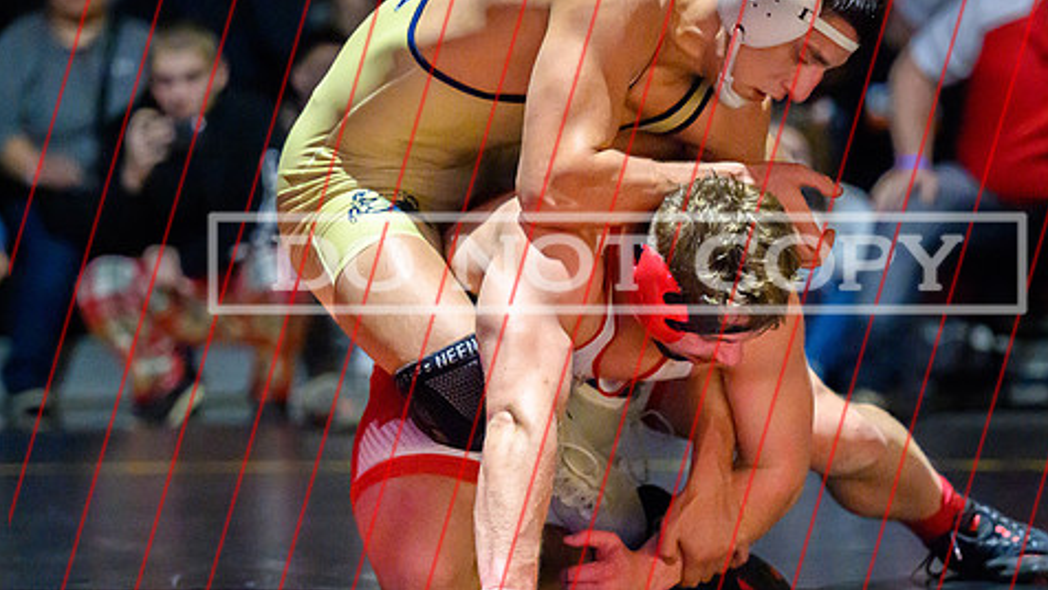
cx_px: 598
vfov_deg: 5.4
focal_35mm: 226
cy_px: 352
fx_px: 6282
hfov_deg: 9.5
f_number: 2.8
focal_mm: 135
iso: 16000
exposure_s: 1/640
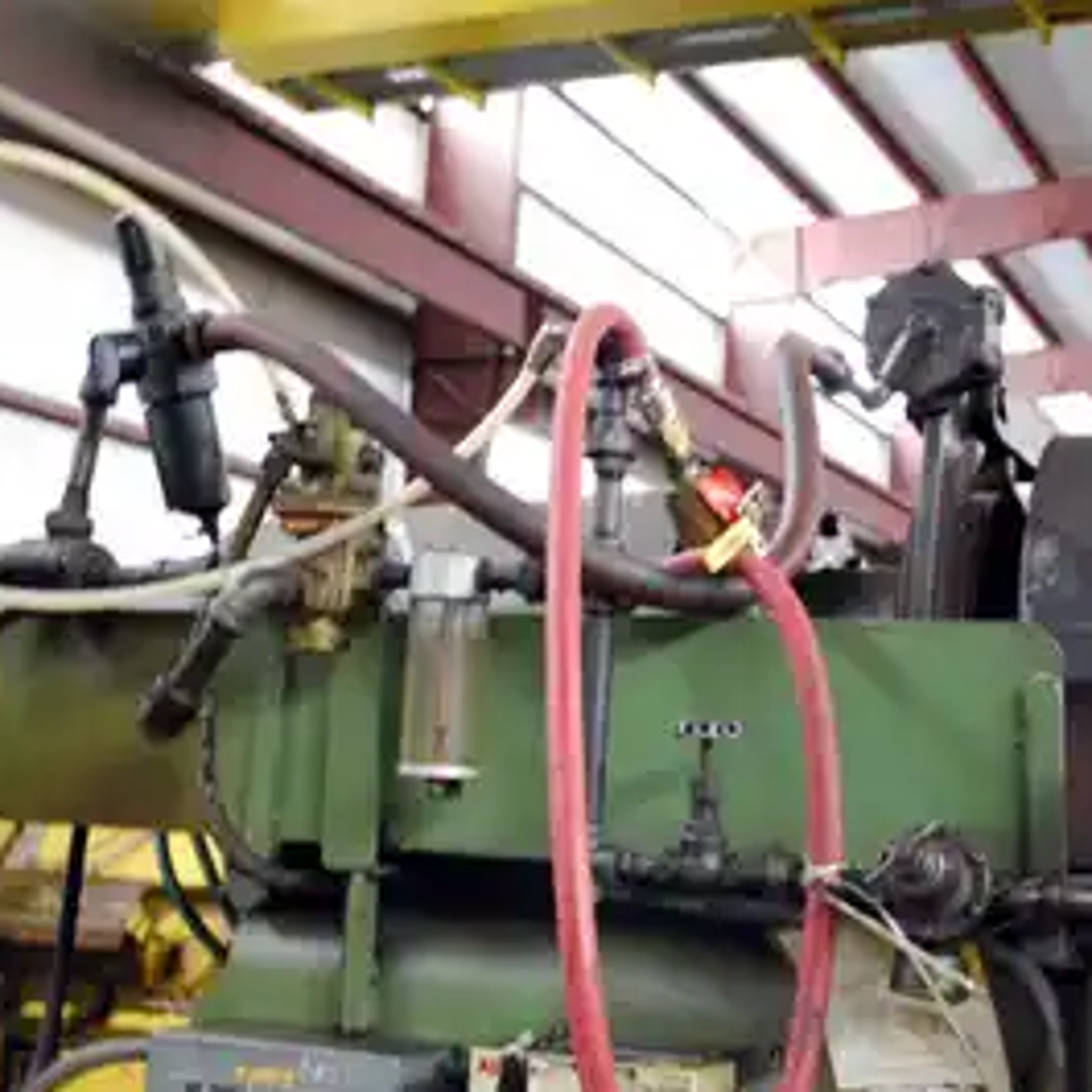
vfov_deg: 31.6
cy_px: 548
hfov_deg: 31.6
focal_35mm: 54
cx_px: 614
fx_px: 1927
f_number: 4.2
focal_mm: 28
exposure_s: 1/6
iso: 1600
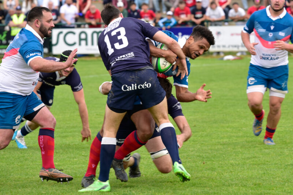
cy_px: 98
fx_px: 1628
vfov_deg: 6.9
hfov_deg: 10.3
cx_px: 146
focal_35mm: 200
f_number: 5.6
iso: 160
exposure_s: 1/320
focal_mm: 200
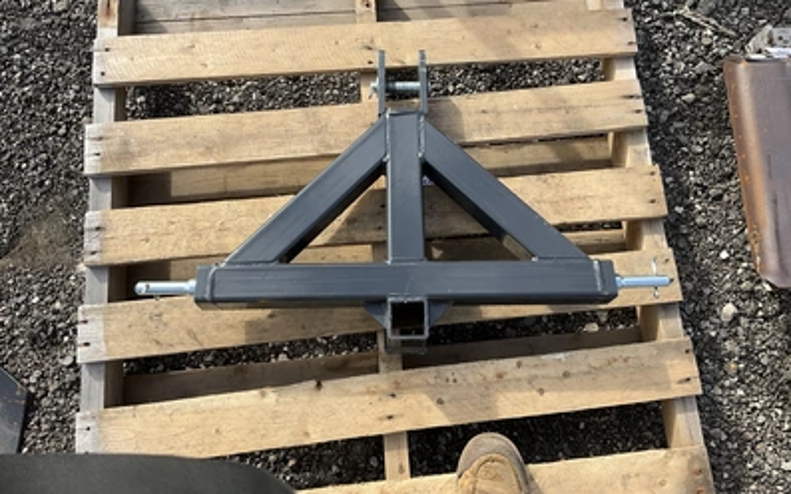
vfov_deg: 40.5
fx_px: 668
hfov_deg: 61.2
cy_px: 209
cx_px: 396
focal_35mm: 31
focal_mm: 3
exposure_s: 1/855
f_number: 1.8
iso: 25
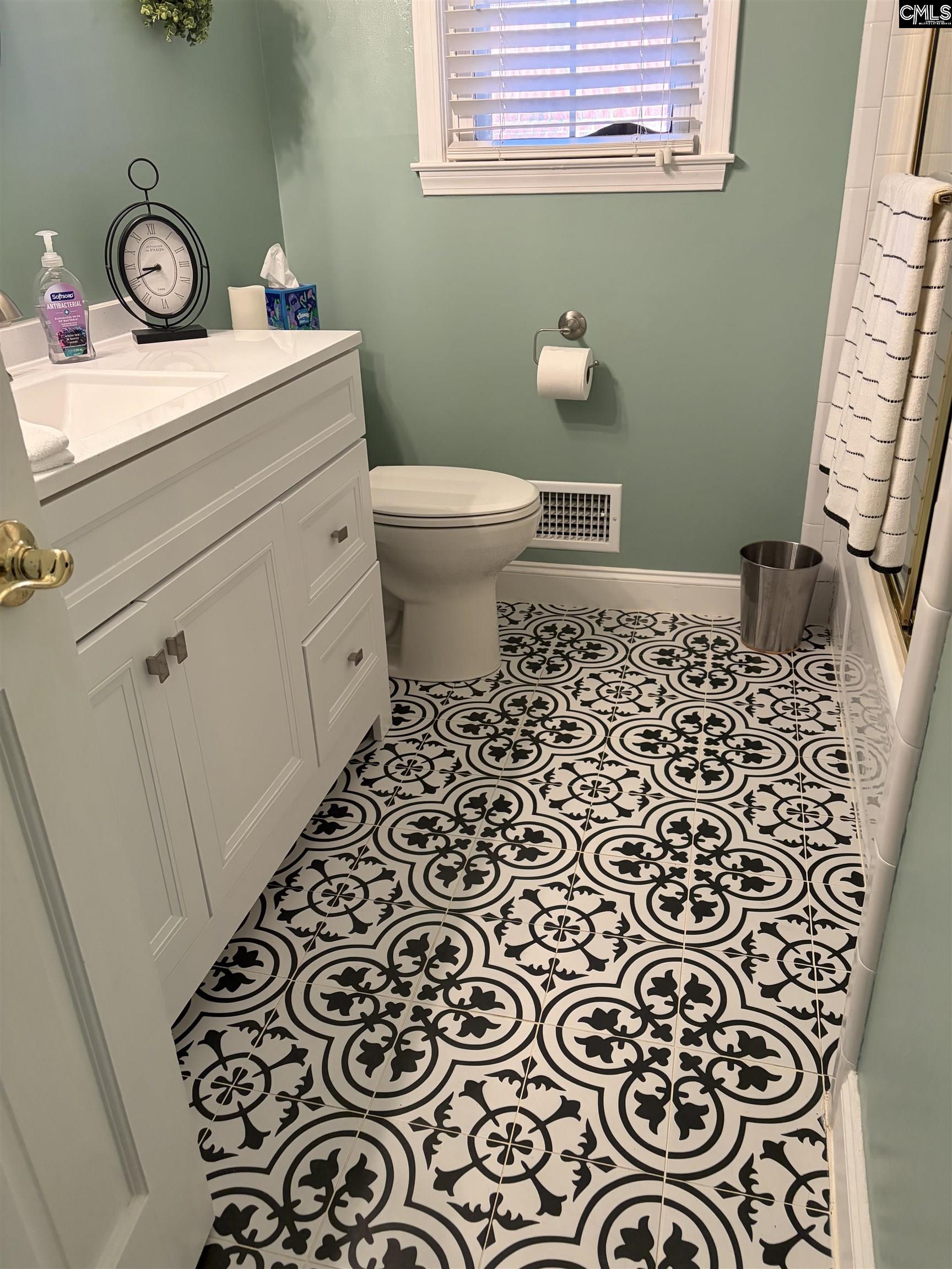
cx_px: 476
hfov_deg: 53.1
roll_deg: +2.1
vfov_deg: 67.3
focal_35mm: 26
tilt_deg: -26.5
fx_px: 953
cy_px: 634
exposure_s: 1/60
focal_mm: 5.96
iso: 250
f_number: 1.6
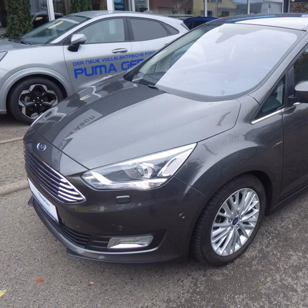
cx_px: 226
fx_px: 342
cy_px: 134
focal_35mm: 34
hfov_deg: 46.9
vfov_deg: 48.3
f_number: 3.3
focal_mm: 4.3
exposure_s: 1/125
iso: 80
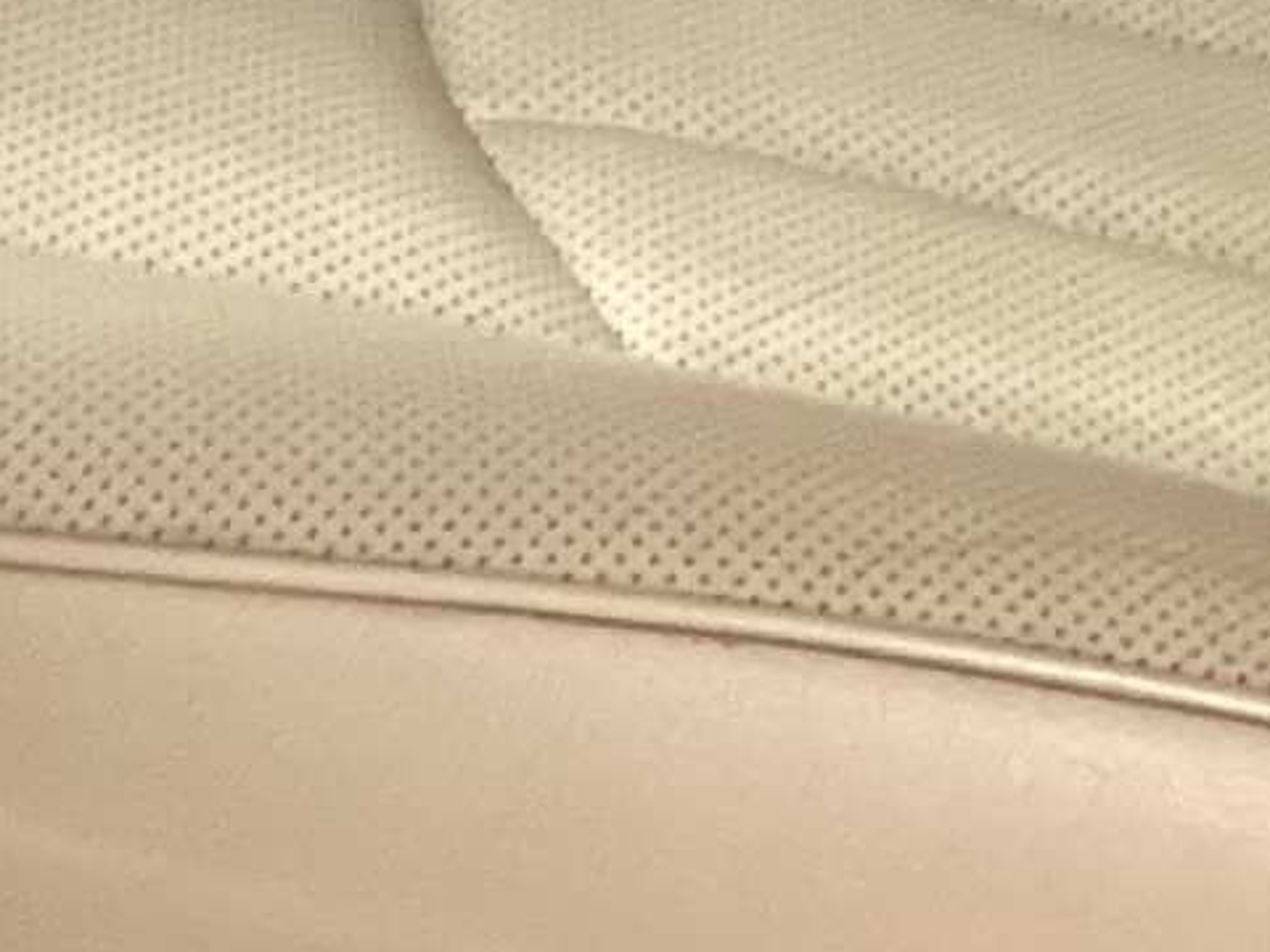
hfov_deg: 9.4
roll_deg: -1.1
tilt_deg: -24.4
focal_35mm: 211
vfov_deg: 6.7
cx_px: 273
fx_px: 7741
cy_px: -1224
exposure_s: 1/25
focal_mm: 3.3
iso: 400
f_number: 2.4
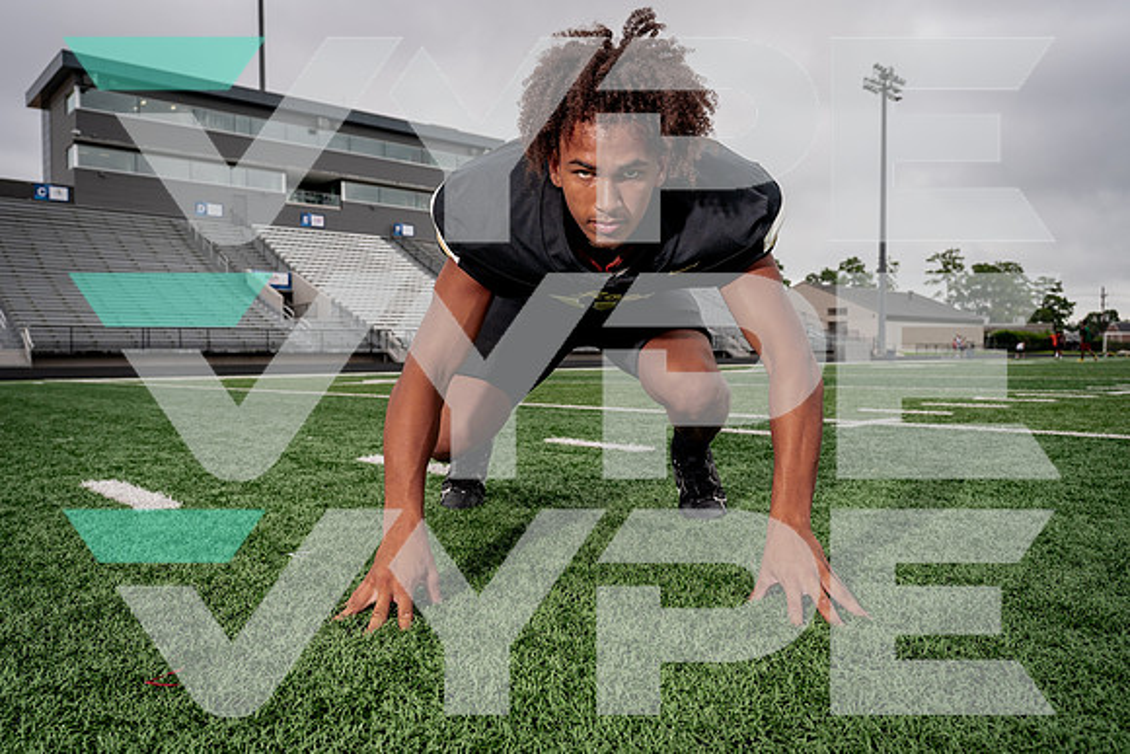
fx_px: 871
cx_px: 565
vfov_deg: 46.8
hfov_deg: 65.9
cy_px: 377
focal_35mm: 28
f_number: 5.6
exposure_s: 1/1600
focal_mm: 26
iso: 400
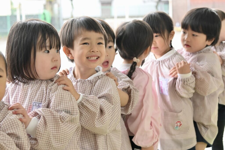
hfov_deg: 27.0
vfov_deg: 18.2
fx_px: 469
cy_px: 75
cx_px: 112
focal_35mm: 75
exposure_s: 1/125
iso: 1800
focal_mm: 50
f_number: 4
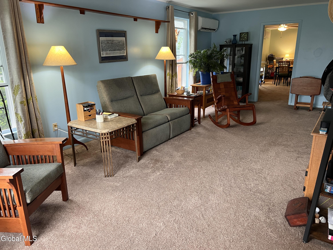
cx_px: 166
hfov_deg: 67.3
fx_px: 250
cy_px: 125
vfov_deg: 53.1
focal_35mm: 26
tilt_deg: -15.9
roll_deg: +1.2
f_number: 1.5
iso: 125
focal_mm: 5.7
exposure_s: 1/89
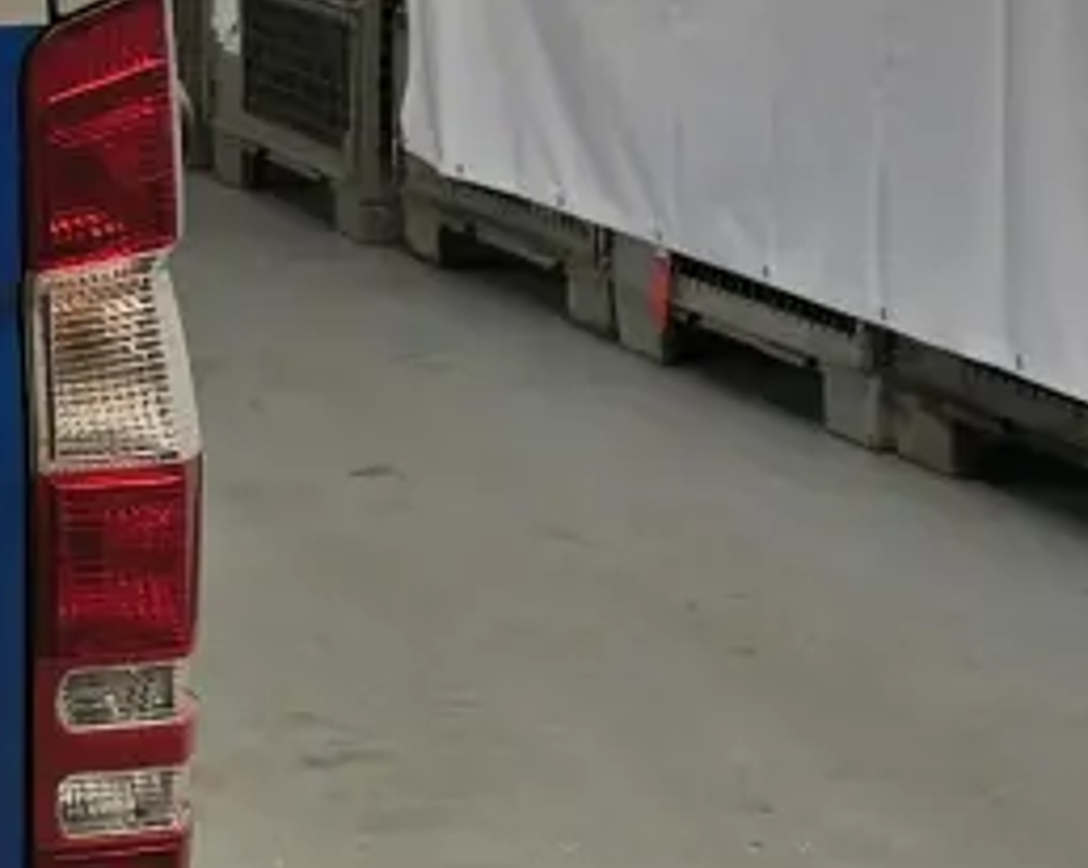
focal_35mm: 167
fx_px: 5373
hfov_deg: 10.0
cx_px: -1581
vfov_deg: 9.2
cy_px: 46
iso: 20
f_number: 1.7
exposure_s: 1/180
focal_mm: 6.3
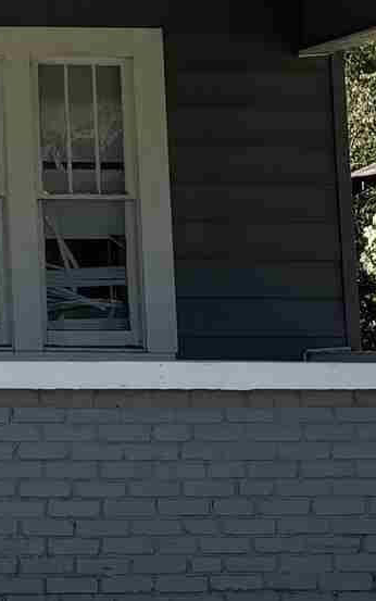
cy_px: -27
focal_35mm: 153
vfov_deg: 13.4
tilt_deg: +7.3
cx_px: -431
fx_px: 2507
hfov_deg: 8.1
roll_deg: -0.1
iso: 50
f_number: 1.6
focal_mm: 5.96
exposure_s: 1/961
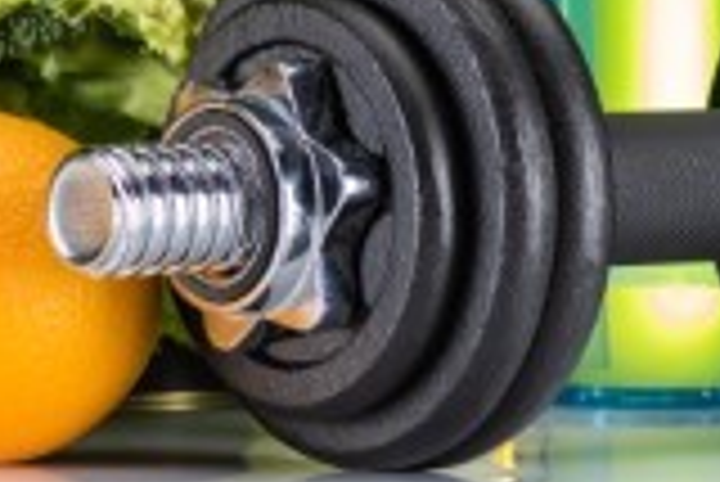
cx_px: 214
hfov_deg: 5.3
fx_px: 7847
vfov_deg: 3.5
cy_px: -212
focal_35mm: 392
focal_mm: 105
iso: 320
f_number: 9
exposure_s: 1/160
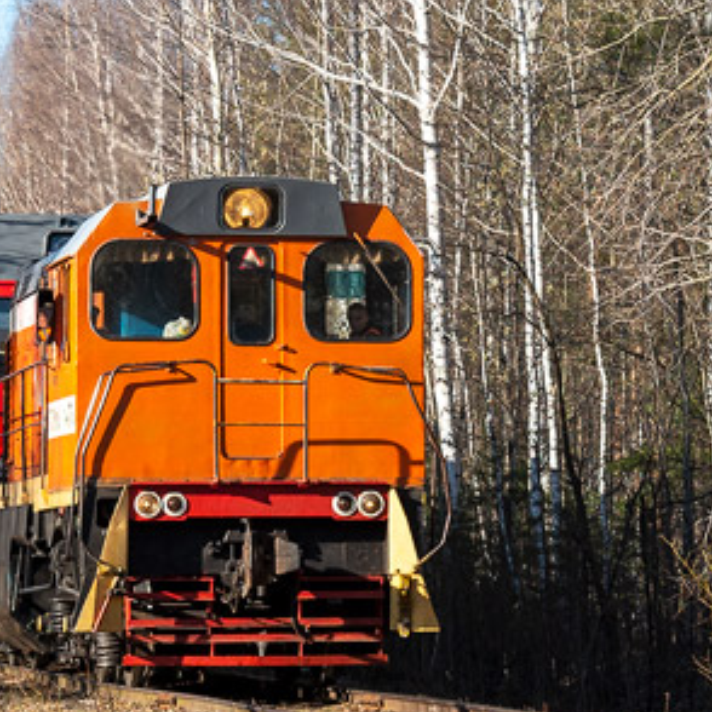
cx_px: 223
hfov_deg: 9.0
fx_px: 4515
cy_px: 271
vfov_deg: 9.0
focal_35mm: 194
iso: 100
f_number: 7.1
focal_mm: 48
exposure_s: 1/400
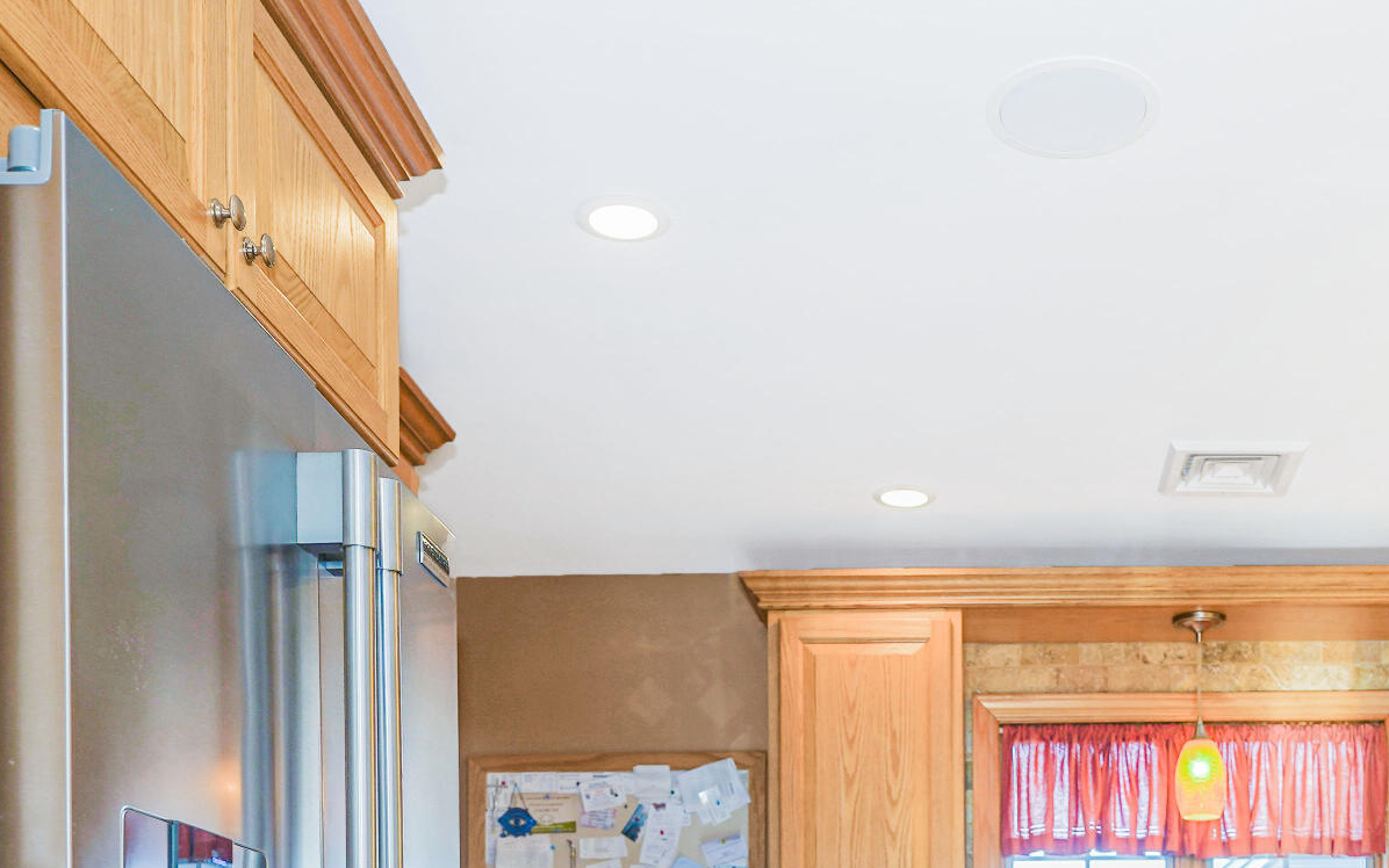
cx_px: 963
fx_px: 1742
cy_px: 1069
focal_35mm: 46
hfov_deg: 42.7
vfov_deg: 25.0
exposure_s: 1/20
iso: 50
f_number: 4
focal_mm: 18
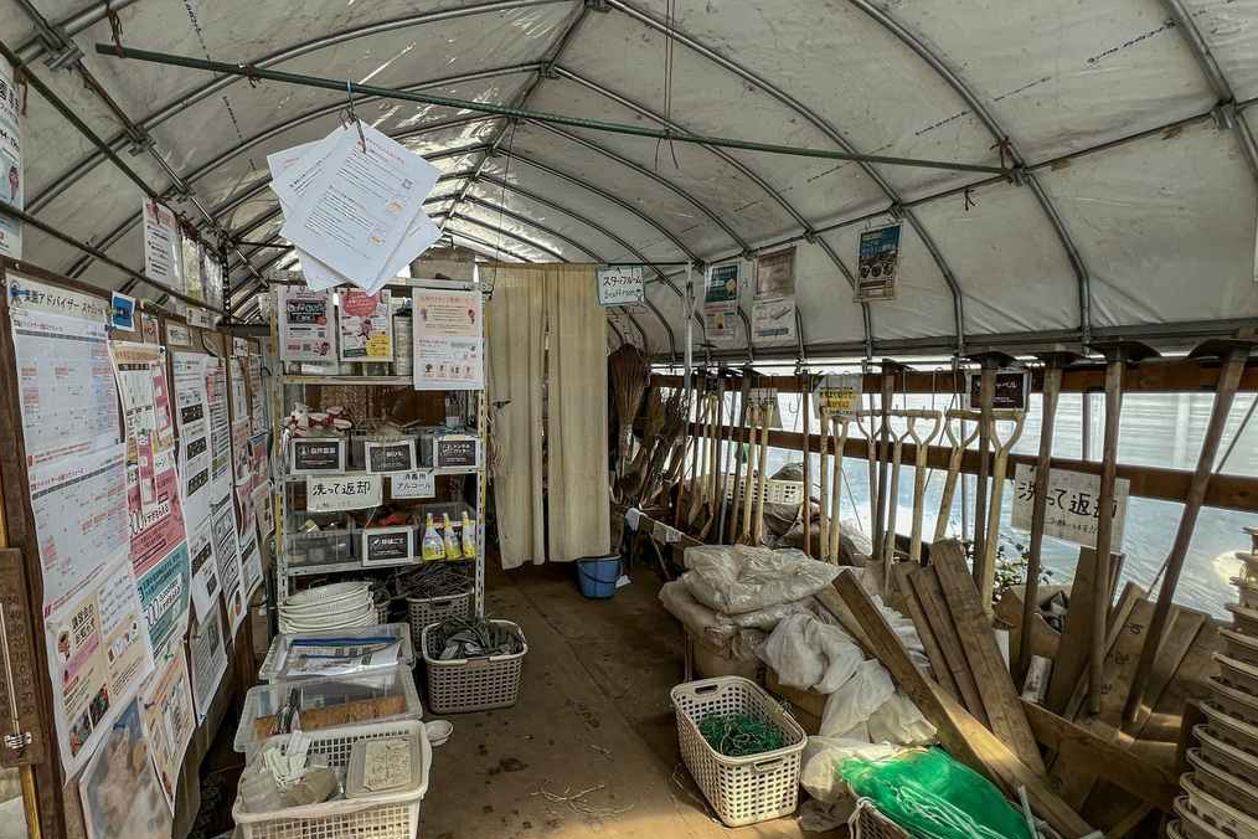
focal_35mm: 16
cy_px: 438
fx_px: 559
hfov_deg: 96.3
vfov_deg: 73.7
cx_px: 555
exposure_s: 1/99
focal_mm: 1.57
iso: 32
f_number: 1.8
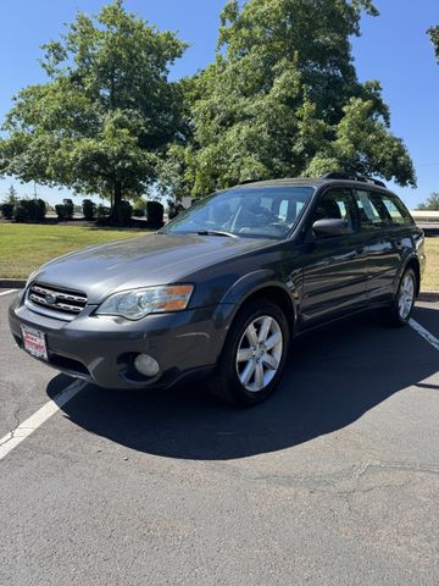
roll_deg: -0.6
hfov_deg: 56.8
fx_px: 406
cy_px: 293
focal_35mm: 24
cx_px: 220
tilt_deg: -10.6
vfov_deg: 71.6
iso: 80
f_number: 1.78
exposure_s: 1/1678
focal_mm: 6.76
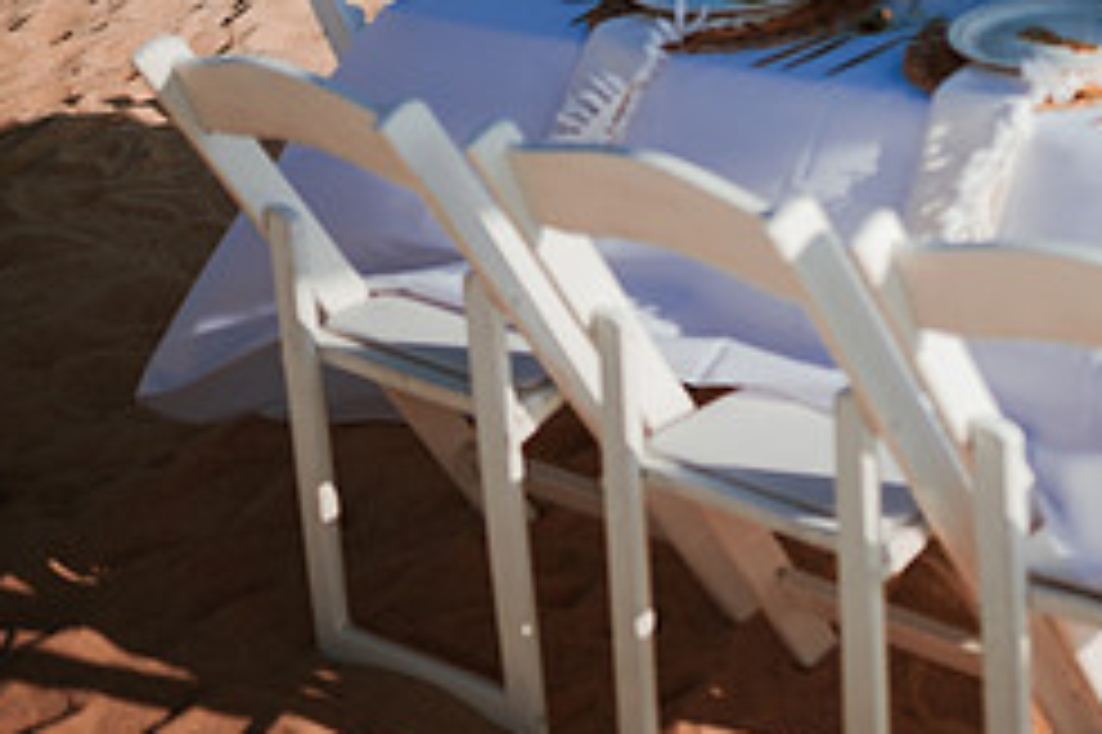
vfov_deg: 16.0
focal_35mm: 83
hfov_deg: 23.0
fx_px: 2539
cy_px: -34
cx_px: 1214
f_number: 1.8
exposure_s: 1/8000
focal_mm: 35
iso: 160
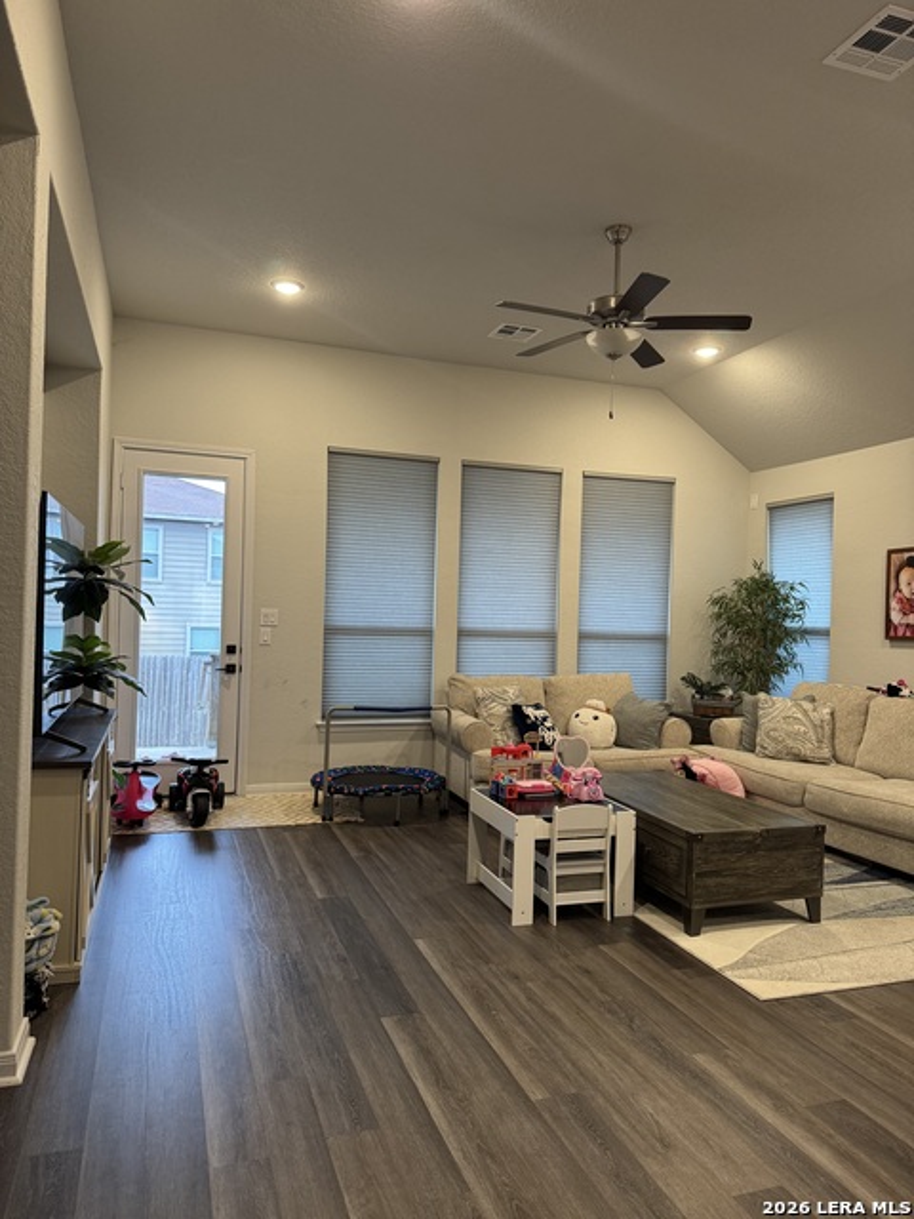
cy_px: 610
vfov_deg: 71.6
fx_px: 845
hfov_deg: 56.8
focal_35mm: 24
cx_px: 457
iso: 250
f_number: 1.78
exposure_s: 1/60
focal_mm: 6.76
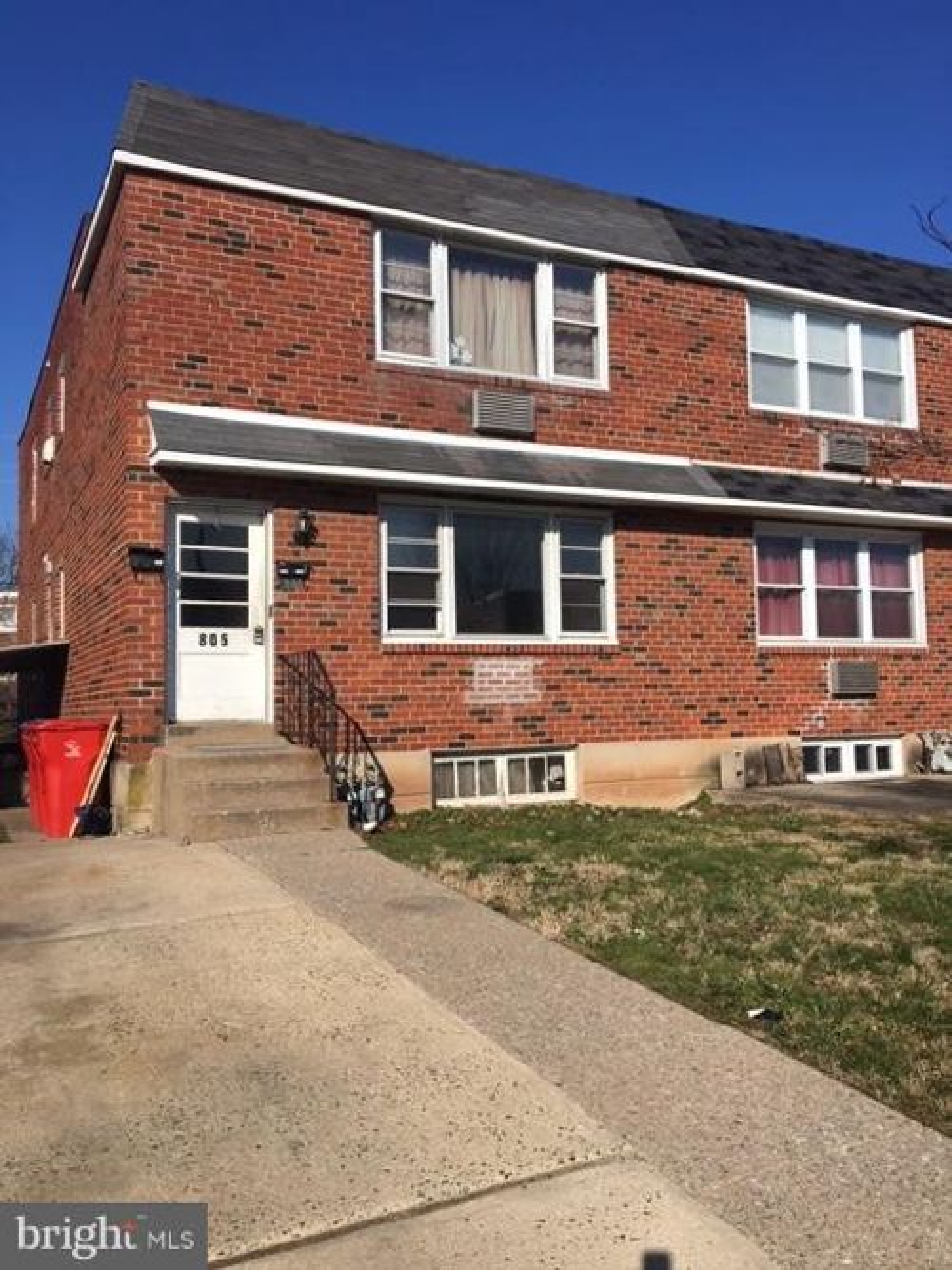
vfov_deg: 61.7
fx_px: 1064
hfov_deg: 48.2
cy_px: 635
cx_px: 476
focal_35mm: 29
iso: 25
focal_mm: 4.15
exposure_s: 1/2747
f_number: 2.2
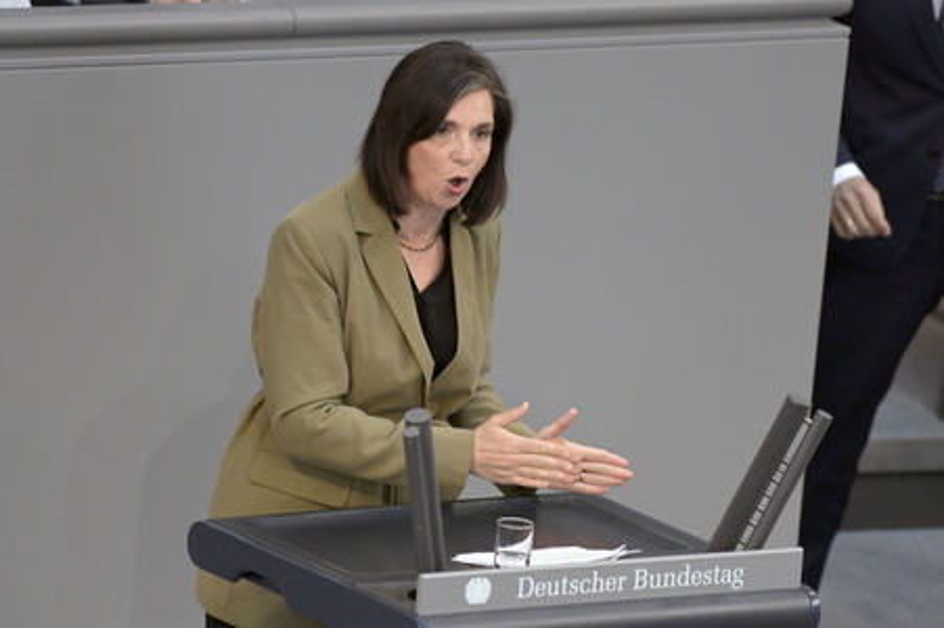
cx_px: 472
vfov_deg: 3.4
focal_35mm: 400
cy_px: 314
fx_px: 10481
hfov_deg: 5.2
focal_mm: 400
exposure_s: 1/500
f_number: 5.6
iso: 8000
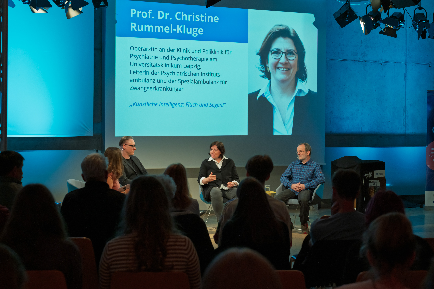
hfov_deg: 28.9
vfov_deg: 19.4
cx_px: 217
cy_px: 144
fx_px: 843
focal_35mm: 70
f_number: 6.3
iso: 800
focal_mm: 70
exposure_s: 1/125
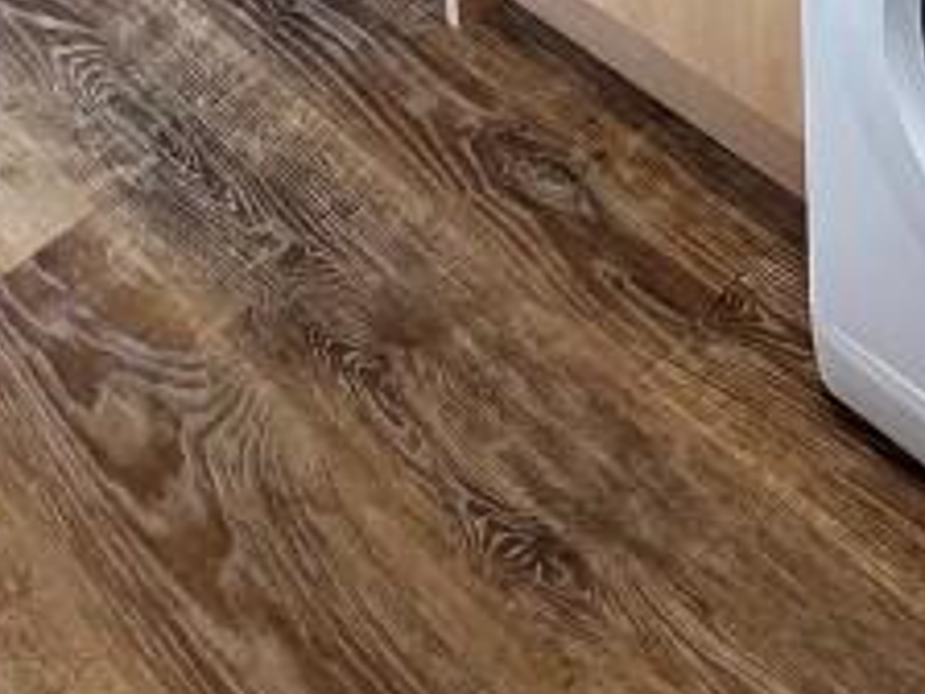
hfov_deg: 28.3
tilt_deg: -18.8
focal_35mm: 64
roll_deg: +0.0
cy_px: -735
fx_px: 1710
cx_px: 933
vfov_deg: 16.6
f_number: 2.2
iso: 200
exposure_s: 1/50
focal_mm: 2.22
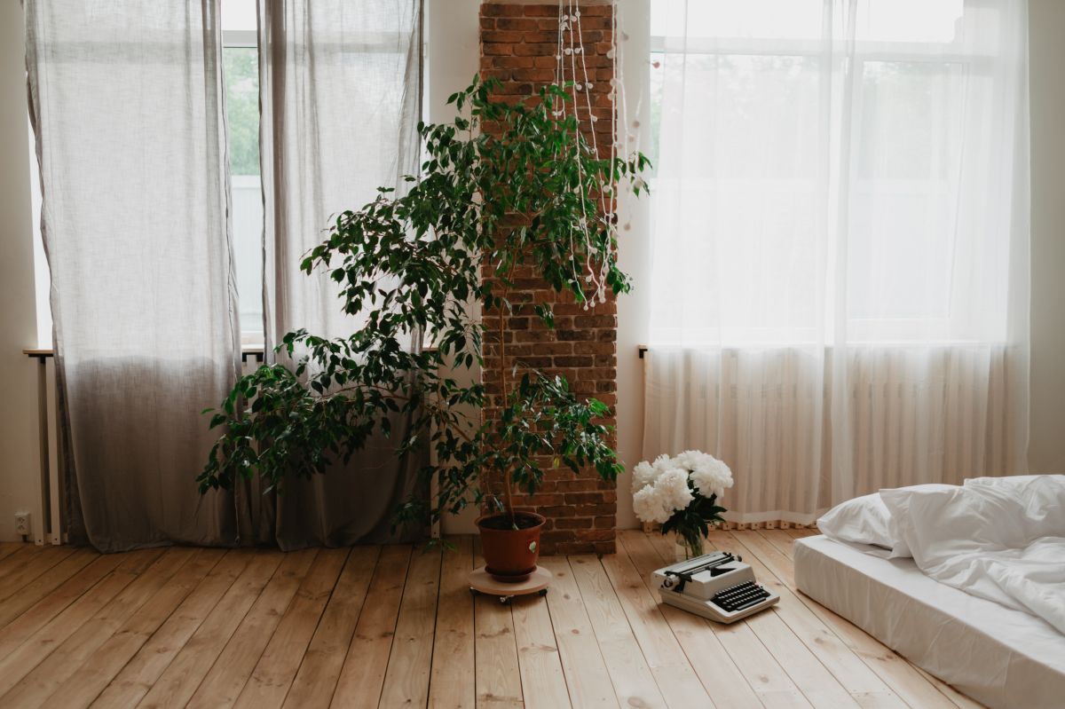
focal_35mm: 29
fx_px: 852
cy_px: 355
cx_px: 540
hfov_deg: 64.0
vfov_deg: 45.2
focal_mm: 28
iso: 320
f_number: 2
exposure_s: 1/250
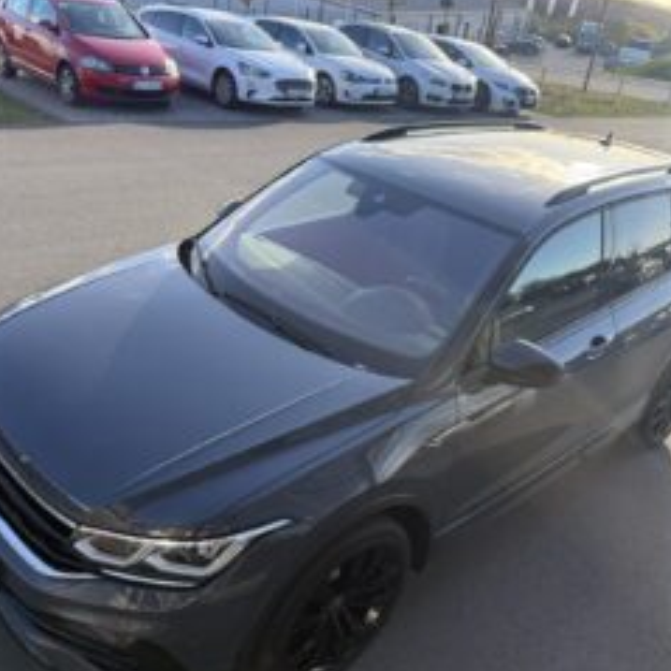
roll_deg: -8.3
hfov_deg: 51.1
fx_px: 702
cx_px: 351
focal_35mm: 32
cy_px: 357
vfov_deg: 51.1
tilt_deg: -29.7
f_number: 1.78
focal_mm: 6.76
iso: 100
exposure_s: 1/1060
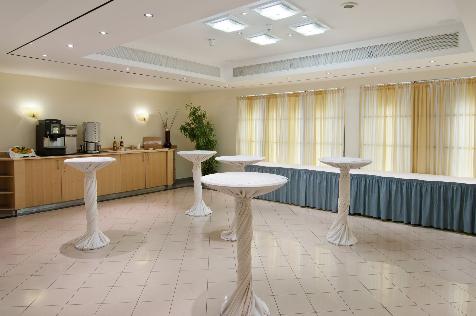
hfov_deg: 81.3
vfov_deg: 59.4
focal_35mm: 21
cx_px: 238
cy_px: 158
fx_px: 277
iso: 200
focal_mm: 14
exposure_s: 1
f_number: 9.5
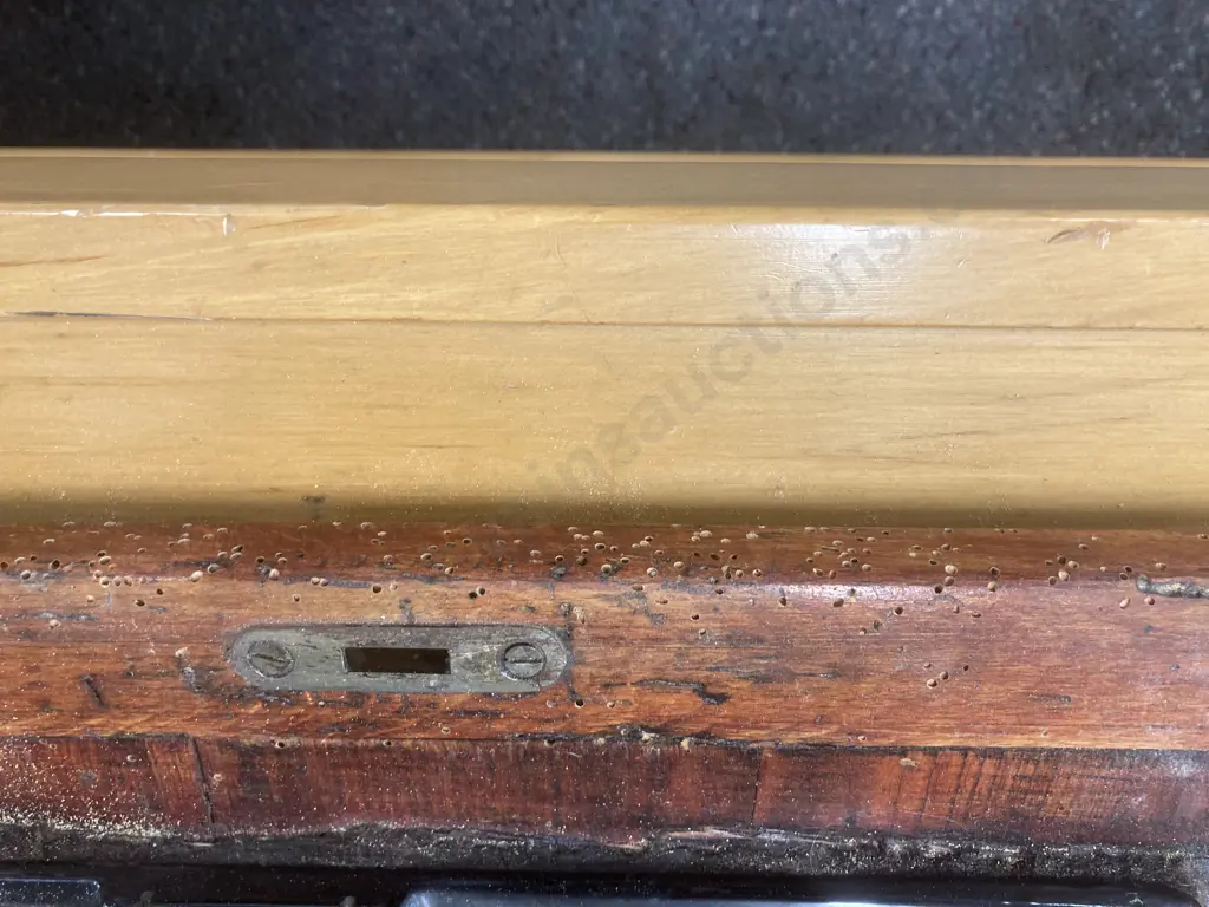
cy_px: 454
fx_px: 978
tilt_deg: -61.2
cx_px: 604
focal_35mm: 28
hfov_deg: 63.4
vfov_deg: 49.7
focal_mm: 3.99
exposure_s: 1/50
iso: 125
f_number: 1.8
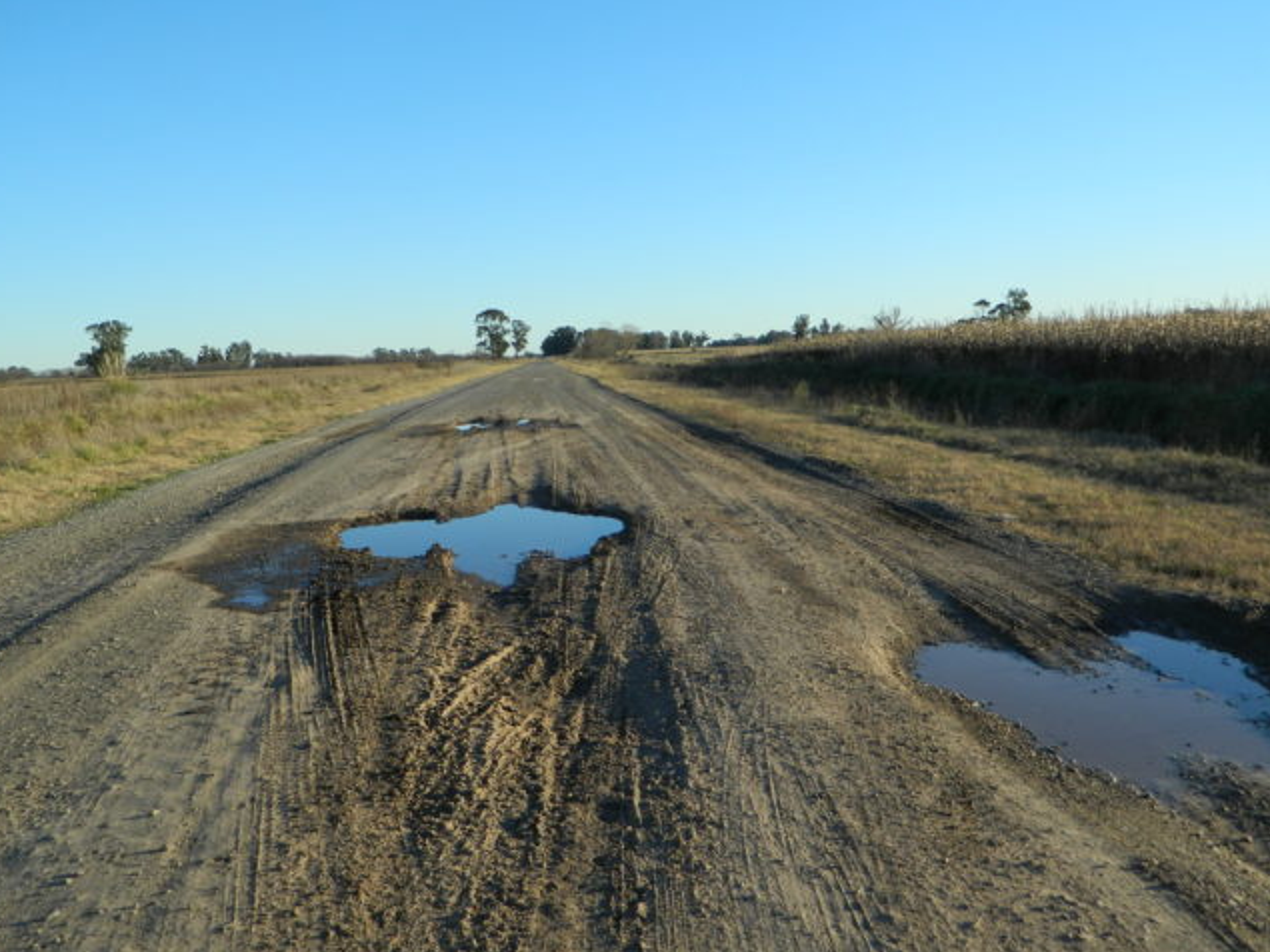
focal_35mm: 34
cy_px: 516
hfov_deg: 54.0
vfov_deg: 41.7
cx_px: 638
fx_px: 1247
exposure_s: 1/500
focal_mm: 5.6
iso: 80
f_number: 3.2
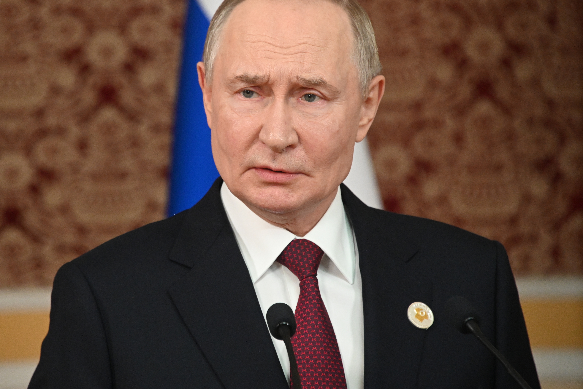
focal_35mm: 388
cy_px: 190
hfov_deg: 5.3
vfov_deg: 3.5
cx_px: 223
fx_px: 6283
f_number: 7.1
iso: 5000
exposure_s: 1/160
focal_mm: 300
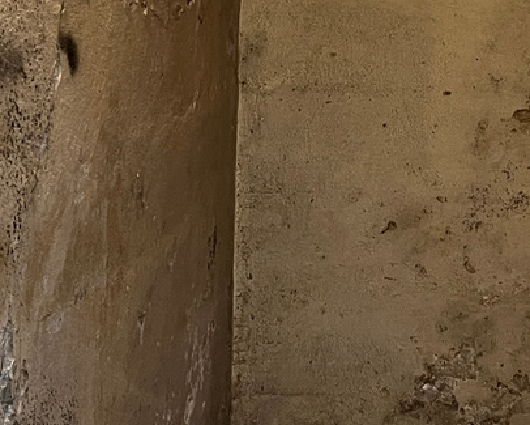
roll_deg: -3.2
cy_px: 54
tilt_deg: -5.2
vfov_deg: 15.9
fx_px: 1506
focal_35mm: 96
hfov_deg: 19.6
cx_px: 478
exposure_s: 1/60
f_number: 1.6
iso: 250
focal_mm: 5.1
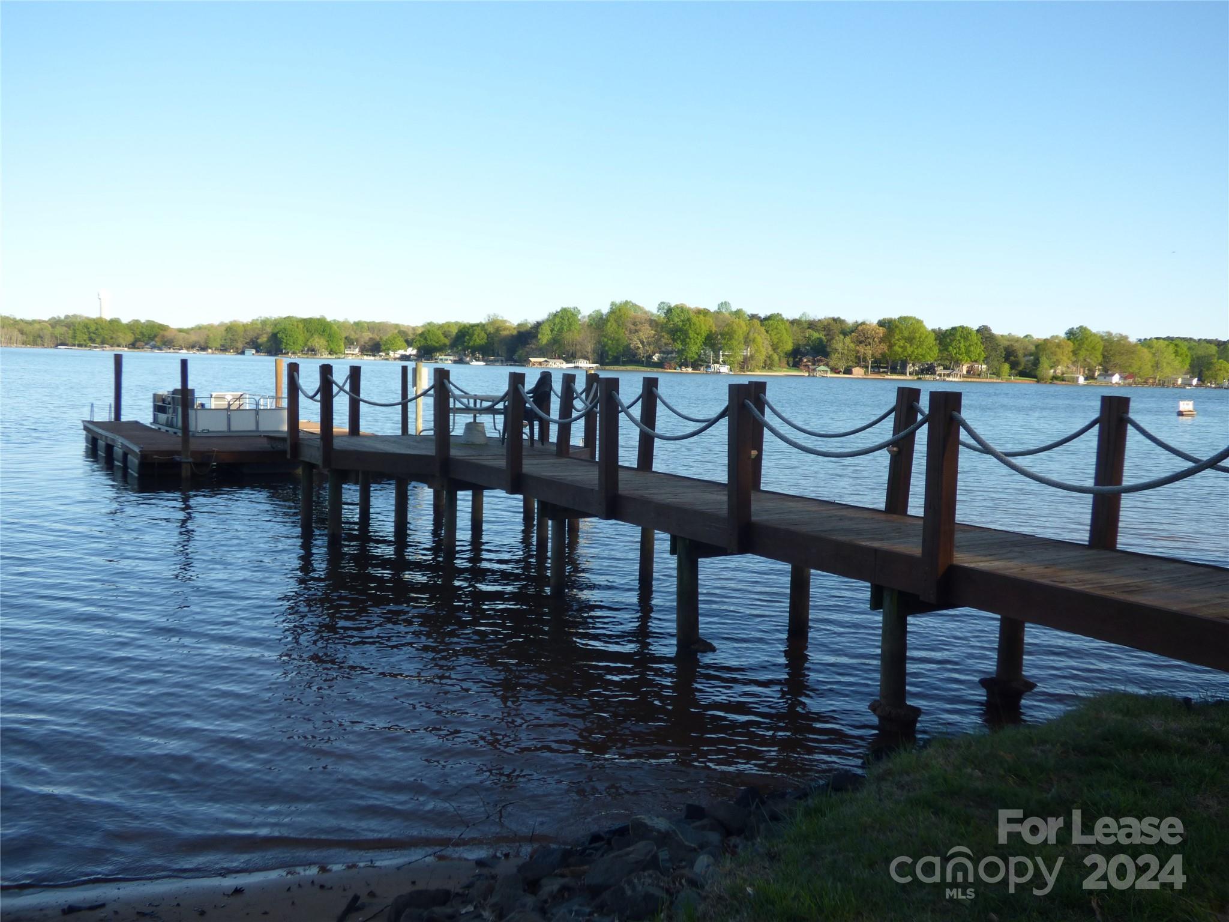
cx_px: 614
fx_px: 1101
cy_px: 461
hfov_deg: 58.4
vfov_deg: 45.4
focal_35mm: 31
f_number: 3.3
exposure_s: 1/500
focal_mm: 5.53
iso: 100
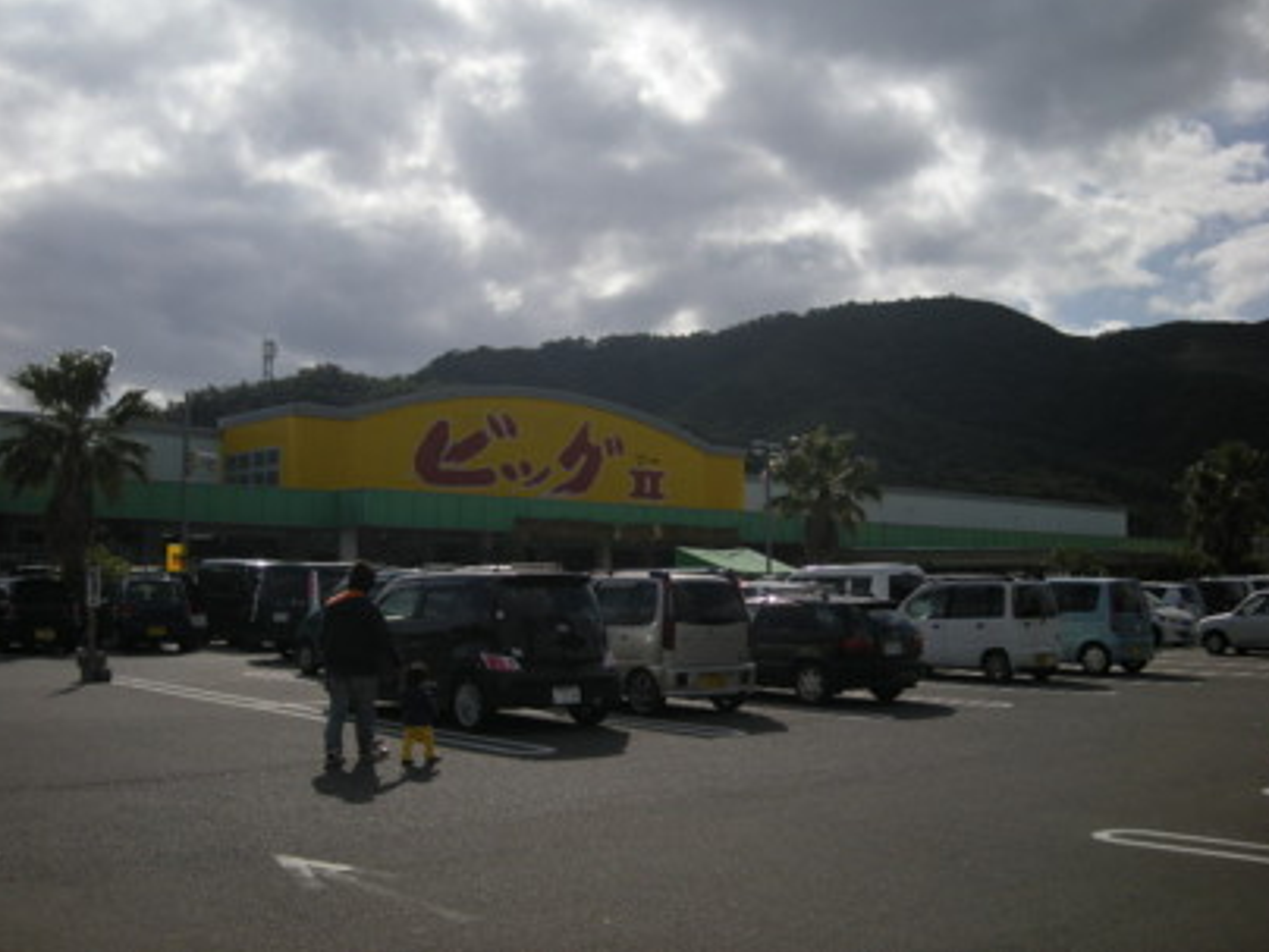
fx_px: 1430
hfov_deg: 47.8
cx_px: 591
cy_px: 424
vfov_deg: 36.8
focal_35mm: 39
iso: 64
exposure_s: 1/728
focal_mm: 5.7
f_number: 5.7
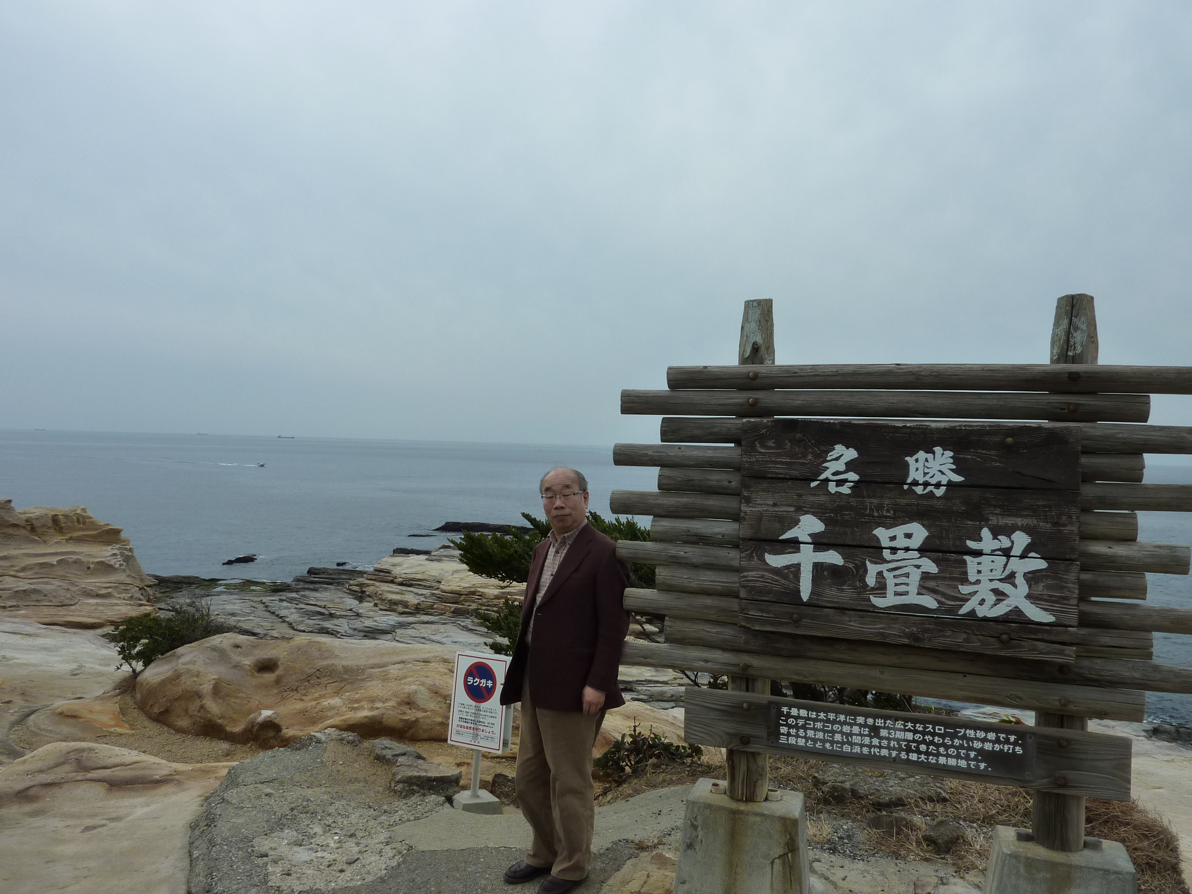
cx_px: 596
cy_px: 447
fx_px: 861
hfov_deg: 69.4
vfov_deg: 54.9
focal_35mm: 25
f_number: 5
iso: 125
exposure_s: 1/500
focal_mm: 4.1
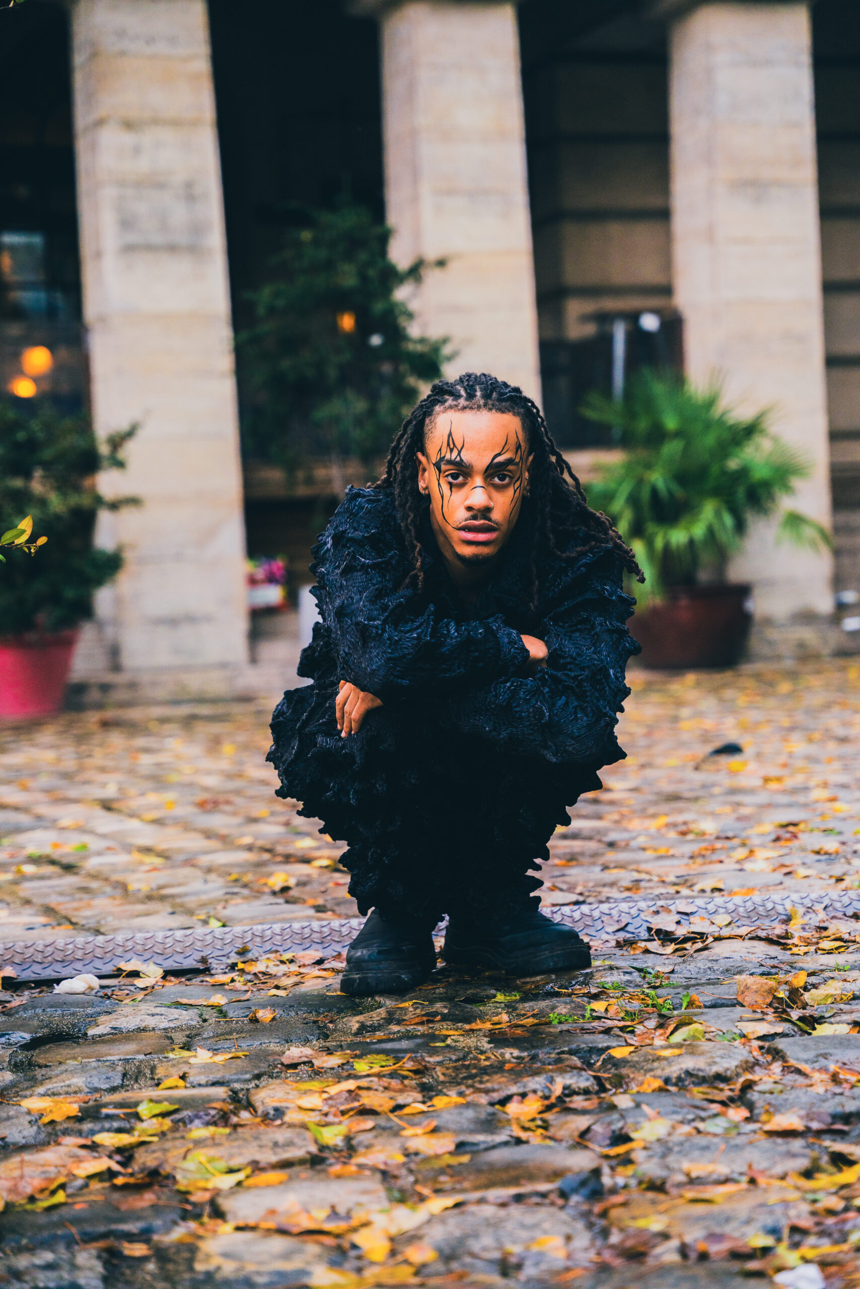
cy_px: 644
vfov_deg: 28.8
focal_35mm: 70
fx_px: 2507
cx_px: 430
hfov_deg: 19.5
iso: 1000
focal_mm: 70
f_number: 2.8
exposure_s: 1/500
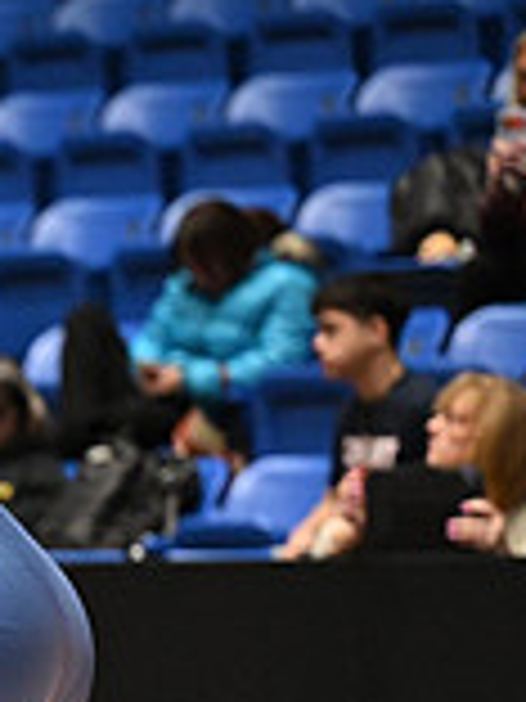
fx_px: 7334
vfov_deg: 5.5
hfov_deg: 4.0
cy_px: 668
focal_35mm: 362
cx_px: -764
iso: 5000
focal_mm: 101
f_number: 2.8
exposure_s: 1/767
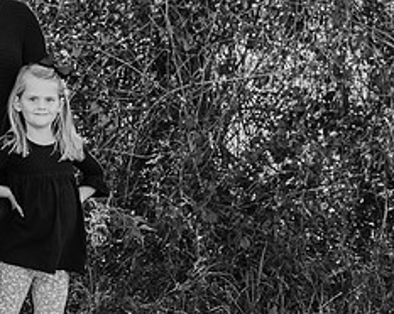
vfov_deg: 7.8
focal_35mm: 199
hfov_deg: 9.6
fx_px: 2319
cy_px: 75
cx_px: -64
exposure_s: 1/320
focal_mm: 85
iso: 160
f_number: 2.8
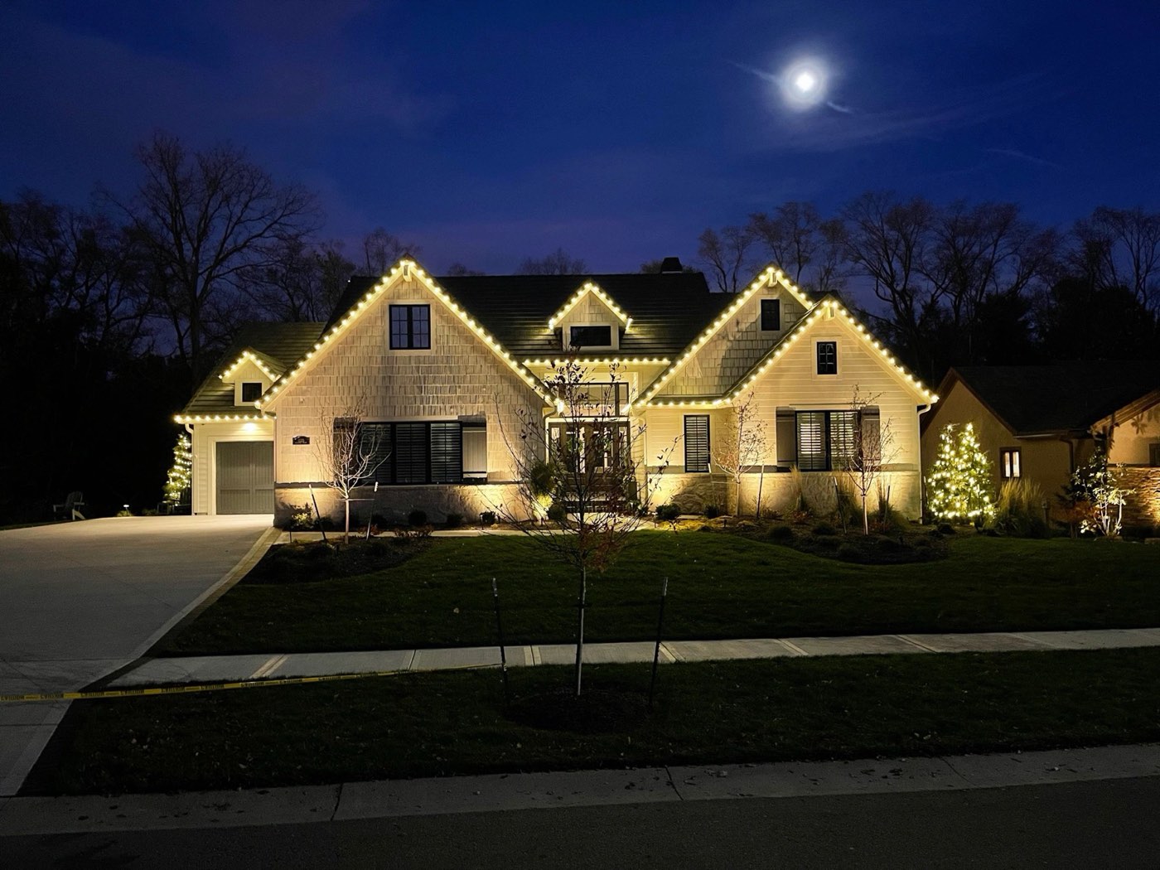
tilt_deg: +0.9
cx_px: 580
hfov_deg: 67.3
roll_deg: +0.5
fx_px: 871
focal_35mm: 26
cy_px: 435
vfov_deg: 53.1
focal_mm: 5.1
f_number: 1.6
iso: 1000
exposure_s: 1/30
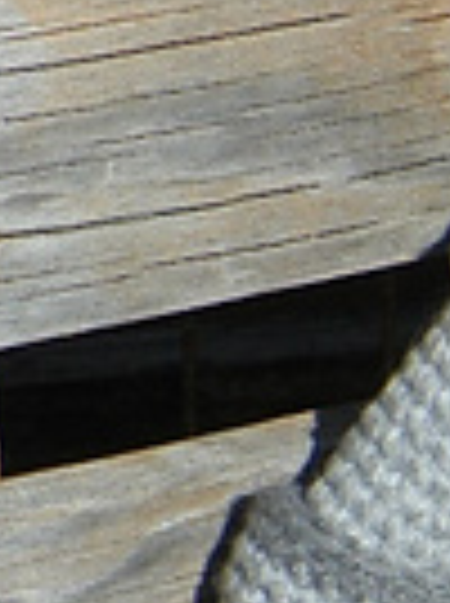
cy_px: 783
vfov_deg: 4.5
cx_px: 945
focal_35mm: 441
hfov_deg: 3.3
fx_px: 7668
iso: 64
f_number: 5.6
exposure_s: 1/640
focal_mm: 16.4
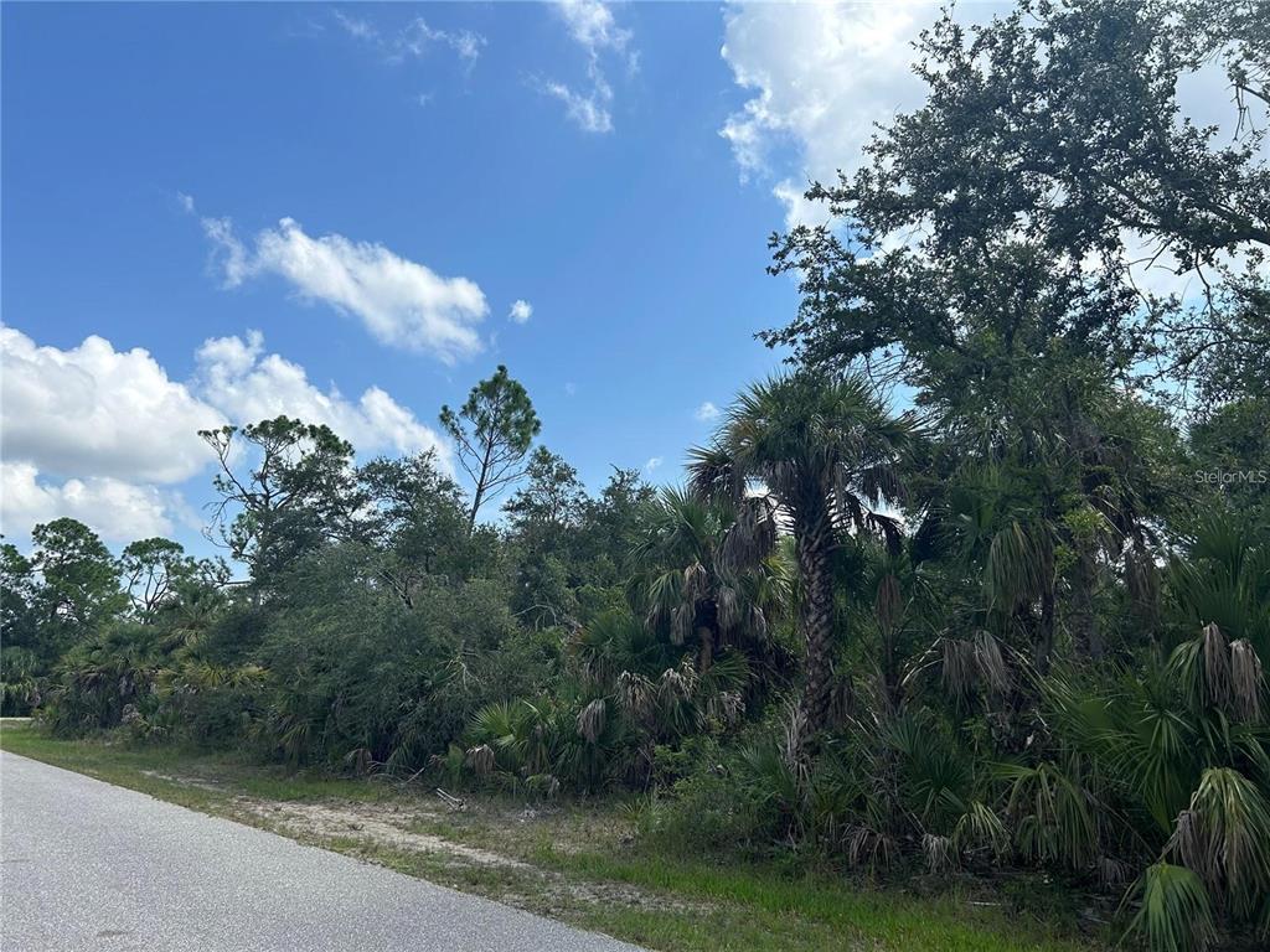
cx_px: 635
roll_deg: +0.3
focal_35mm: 26
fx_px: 954
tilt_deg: +12.6
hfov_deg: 67.3
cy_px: 476
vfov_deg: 53.1
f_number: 1.5
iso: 50
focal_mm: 5.7
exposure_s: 1/4831
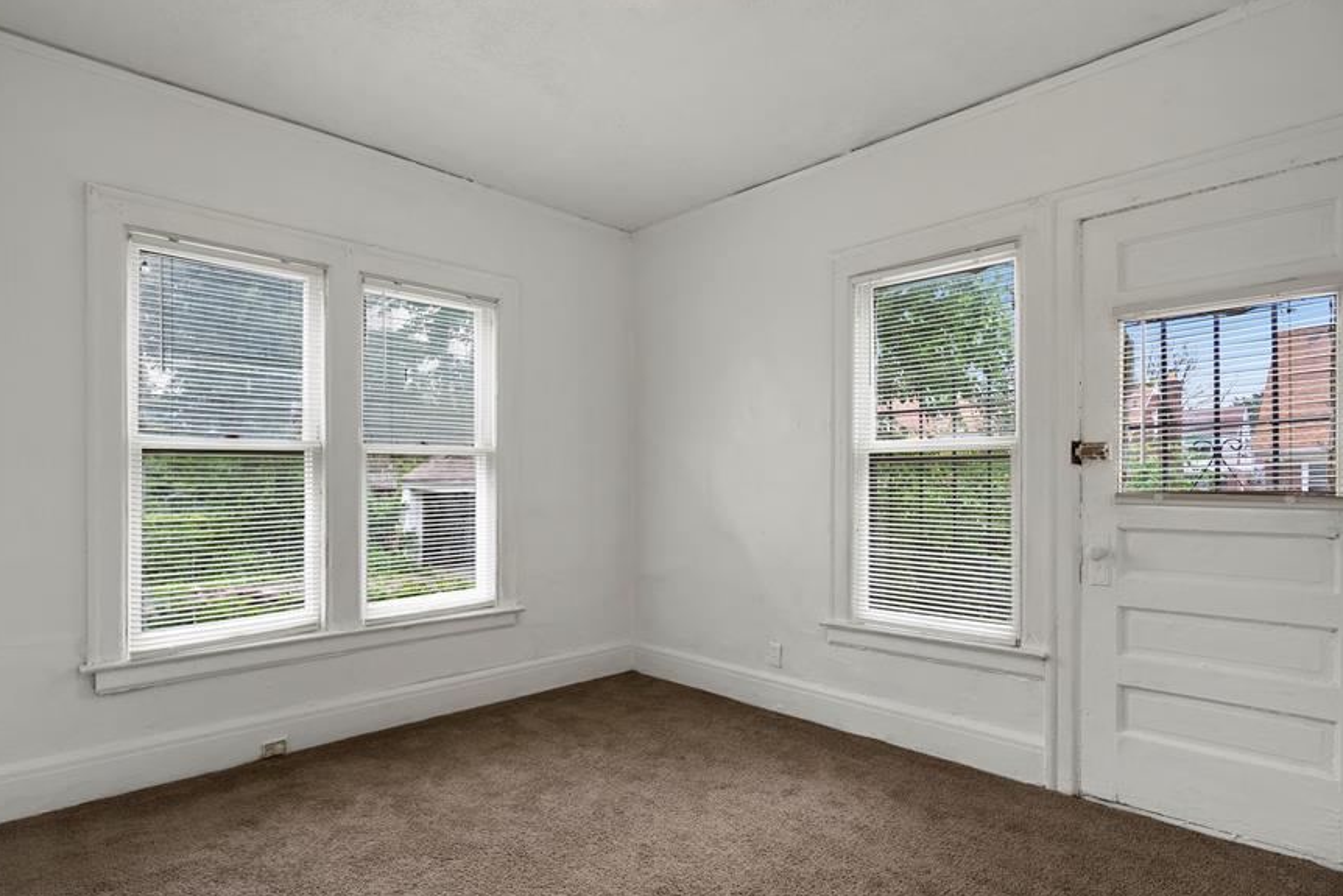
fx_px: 709
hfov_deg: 86.8
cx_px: 628
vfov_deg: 64.6
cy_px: 465
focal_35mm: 19
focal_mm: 16
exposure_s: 1/15
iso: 100
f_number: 4
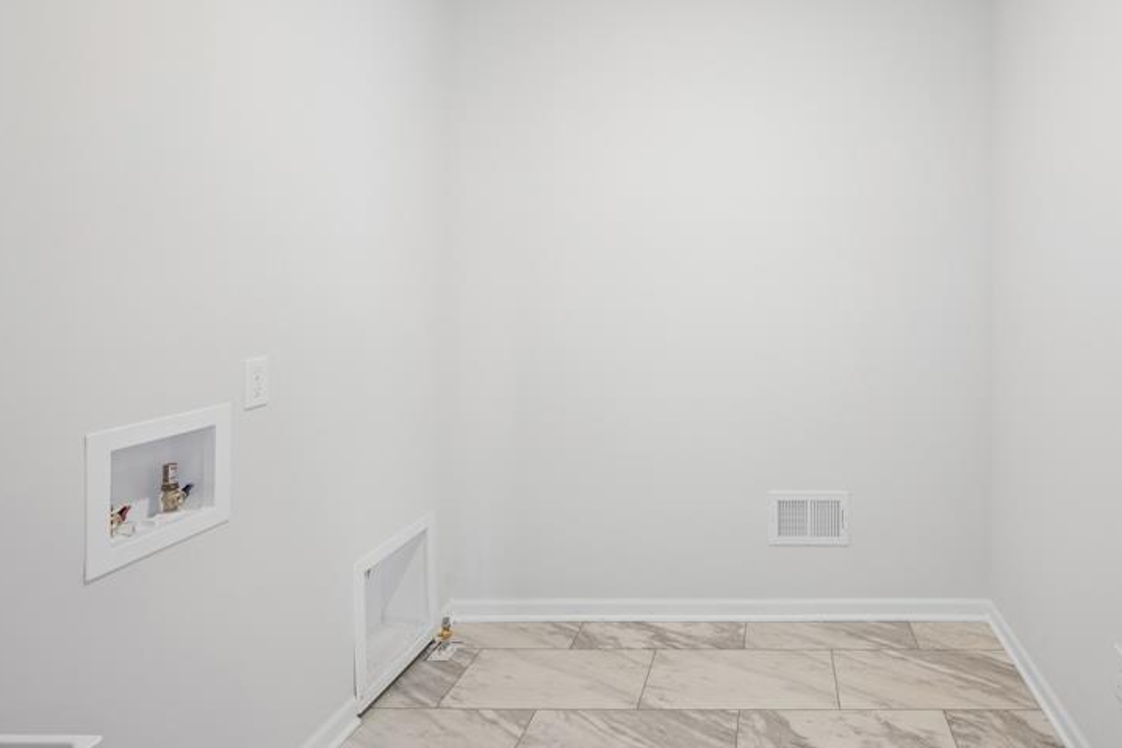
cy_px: 281
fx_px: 623
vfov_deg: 61.1
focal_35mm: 20
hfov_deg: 80.6
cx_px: 767
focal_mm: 14
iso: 64
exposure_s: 2
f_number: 9
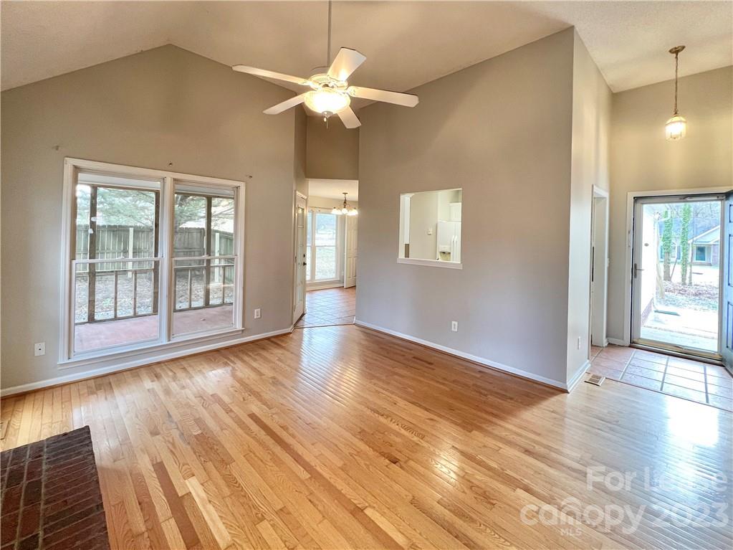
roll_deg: -1.2
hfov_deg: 106.2
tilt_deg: -5.5
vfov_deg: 89.9
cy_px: 275
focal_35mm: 13
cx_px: 366
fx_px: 275
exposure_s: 1/60
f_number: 1.8
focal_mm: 1.57
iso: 160
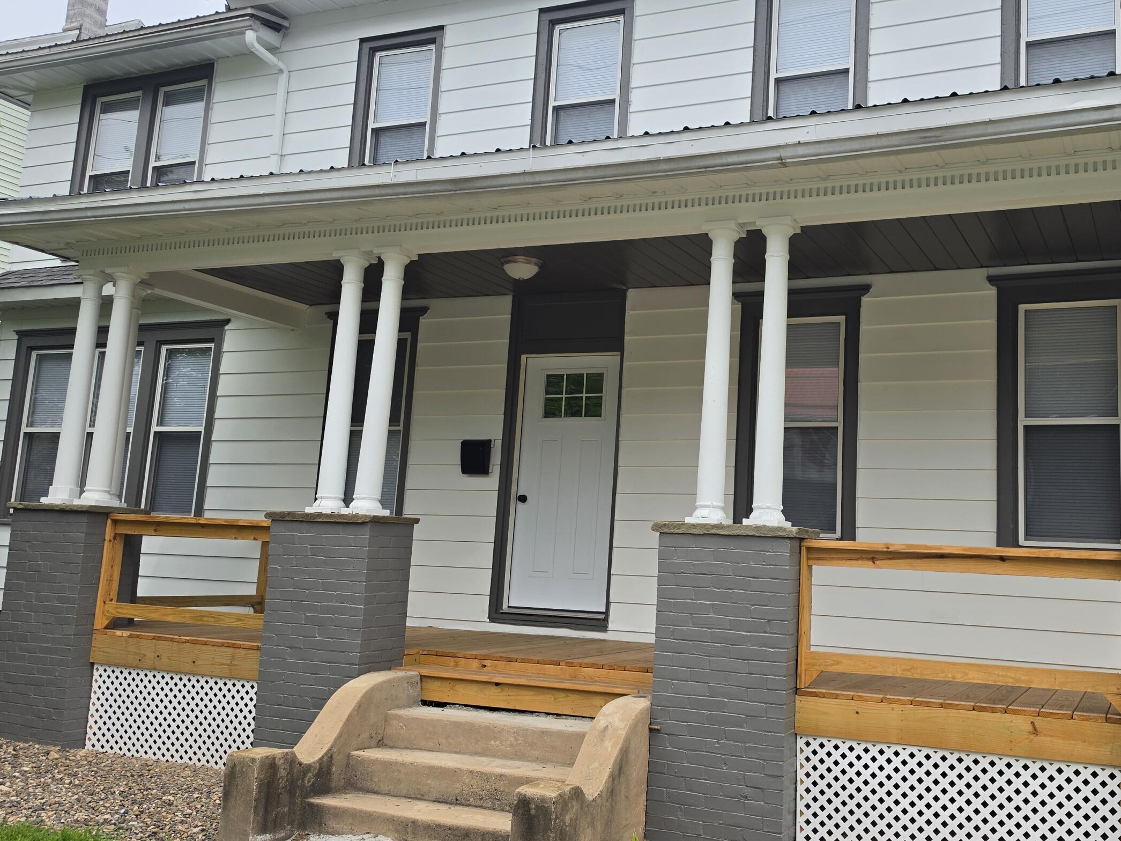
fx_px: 1069
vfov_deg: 42.9
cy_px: 393
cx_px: 722
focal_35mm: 33
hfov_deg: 54.5
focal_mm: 6.5
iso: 64
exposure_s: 1/6806
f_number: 1.4
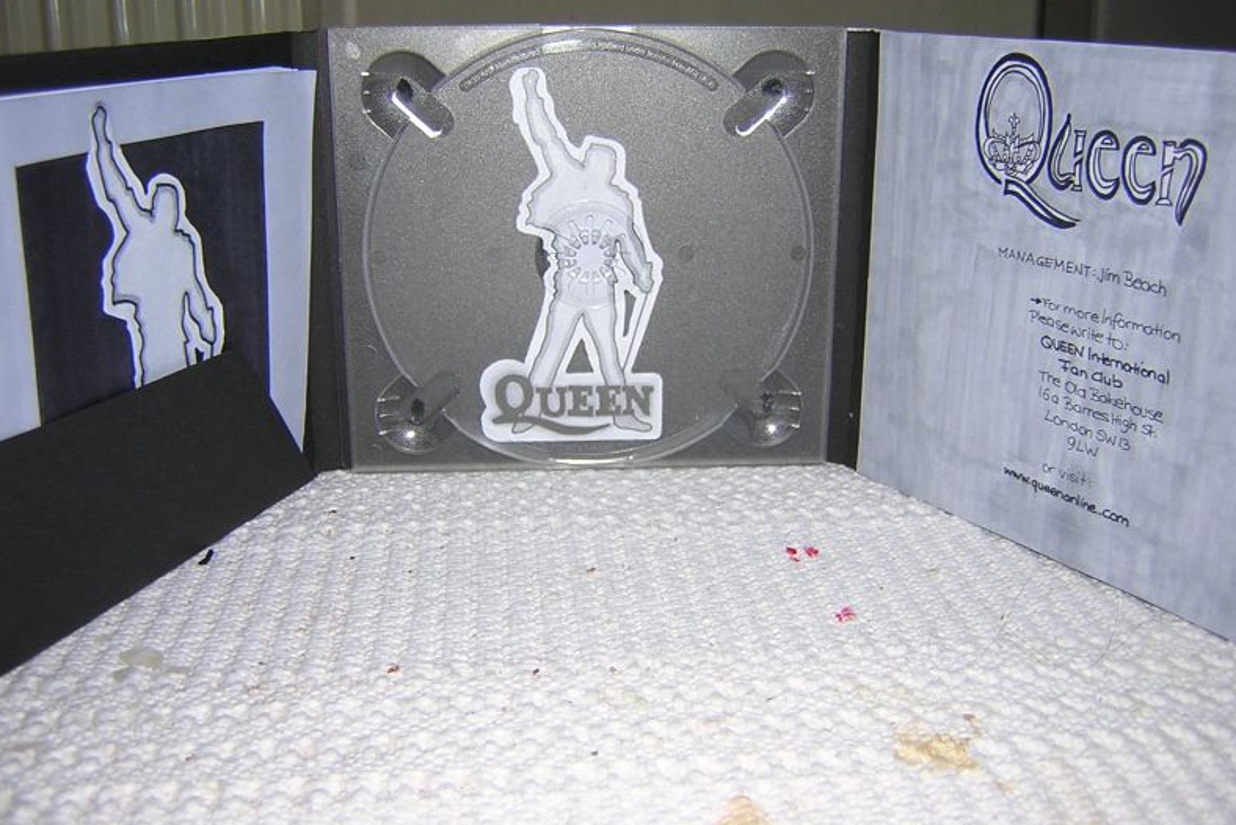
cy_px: 380
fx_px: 1305
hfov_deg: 50.7
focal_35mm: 38
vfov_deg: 35.1
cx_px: 612
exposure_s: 1/60.1
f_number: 2.6
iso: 100
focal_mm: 4.7
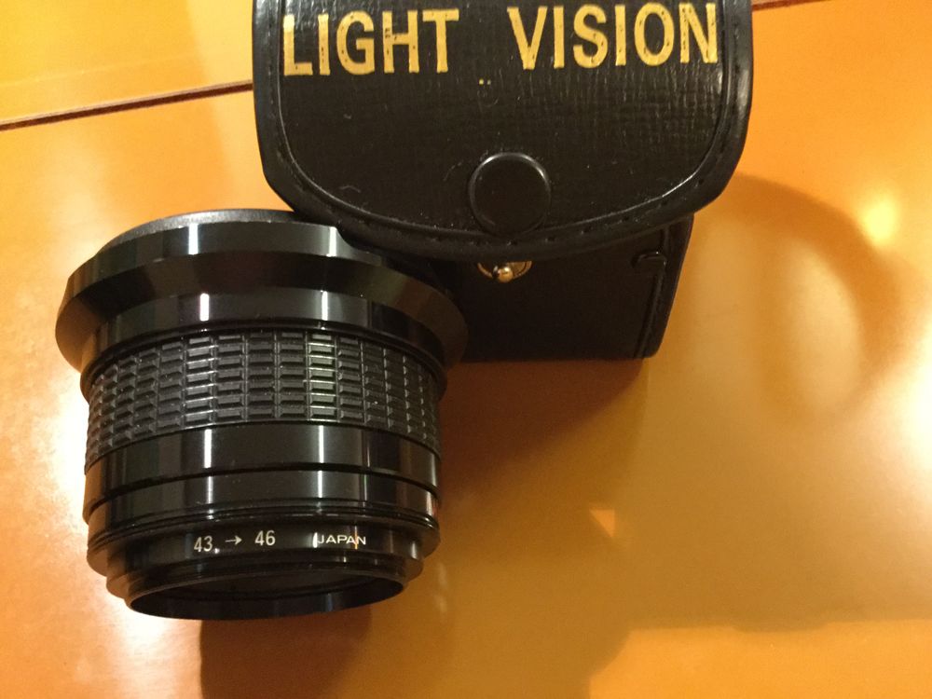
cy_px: 350
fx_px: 835
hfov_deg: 58.4
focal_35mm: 31
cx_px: 466
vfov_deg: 45.4
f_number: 2.4
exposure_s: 1/17
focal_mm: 3.3
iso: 400
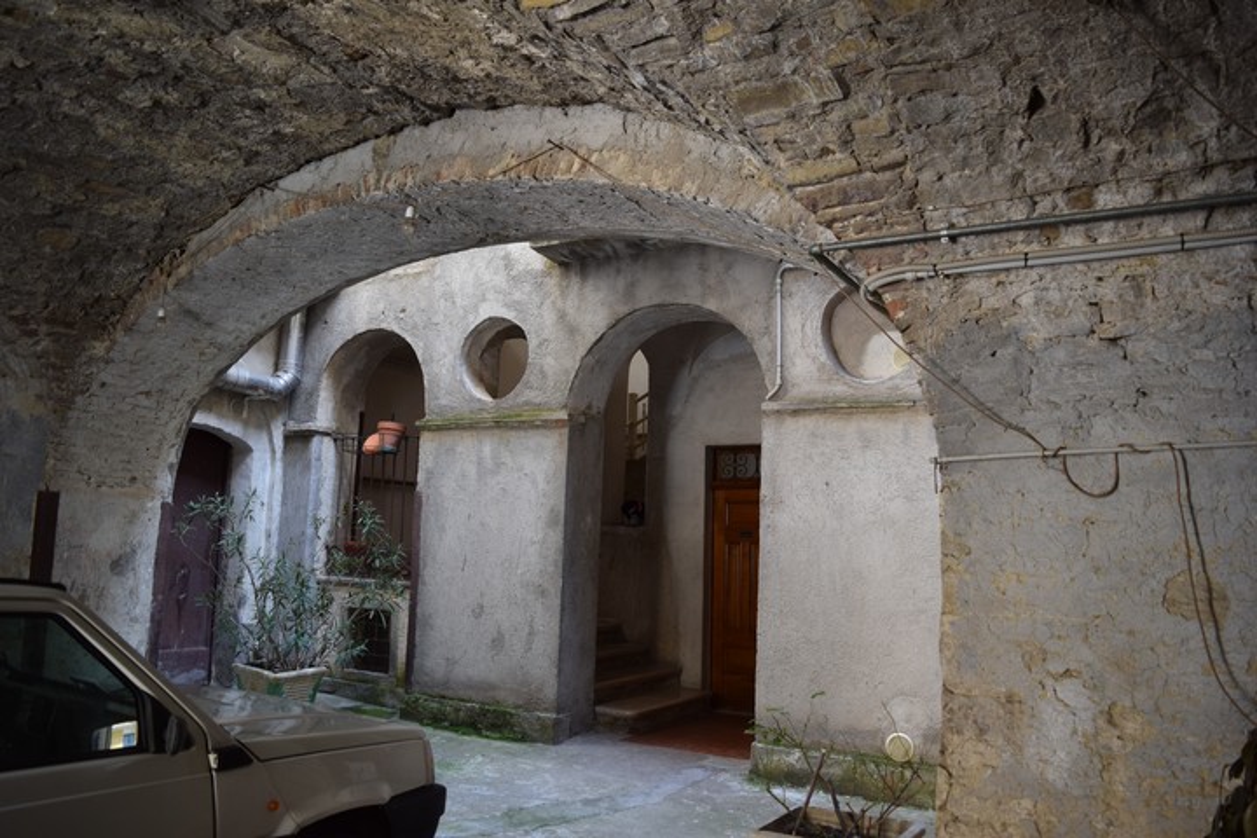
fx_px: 943
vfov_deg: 47.9
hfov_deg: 67.4
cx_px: 628
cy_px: 419
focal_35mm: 27
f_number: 4
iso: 450
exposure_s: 1/60
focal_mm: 18
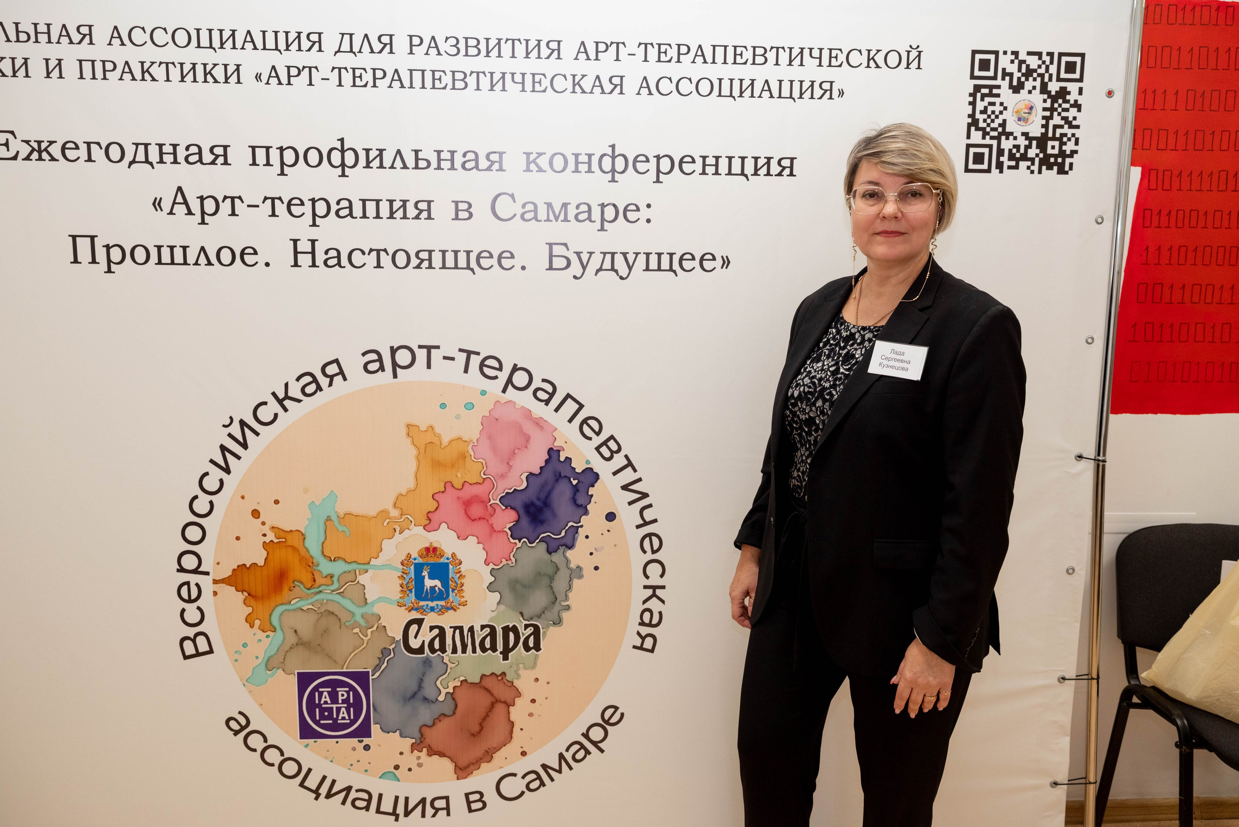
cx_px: 620
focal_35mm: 28
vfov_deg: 46.4
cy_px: 414
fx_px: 964
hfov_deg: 65.5
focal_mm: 28
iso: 1000
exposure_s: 1/125
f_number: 4.5
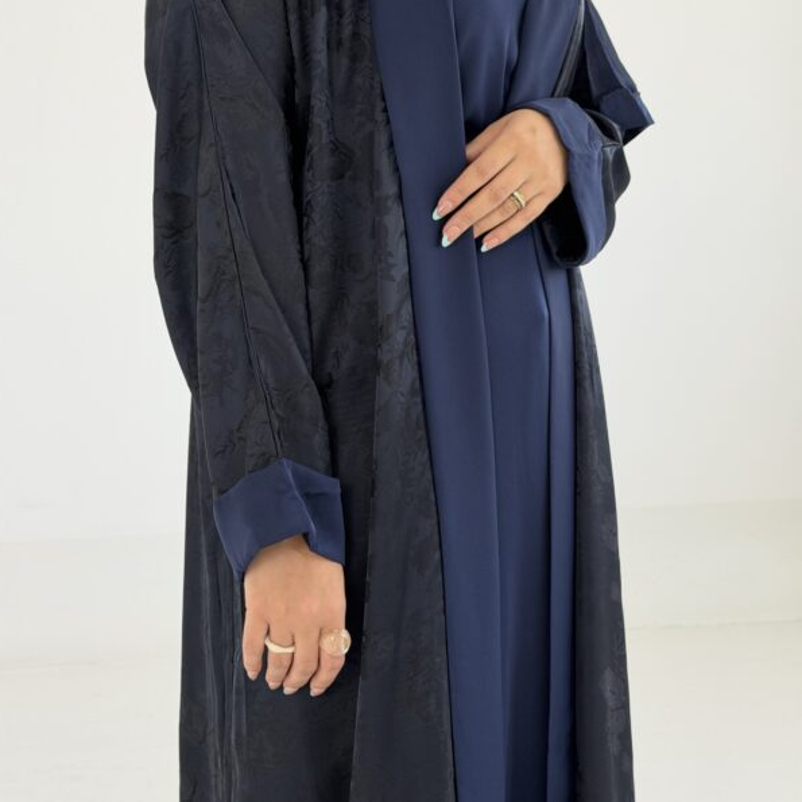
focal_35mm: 57
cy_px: 336
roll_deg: -0.2
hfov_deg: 30.0
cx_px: 399
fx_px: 1494
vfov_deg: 30.0
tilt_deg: -6.6
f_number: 1.78
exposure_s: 1/121
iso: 50
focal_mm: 6.76
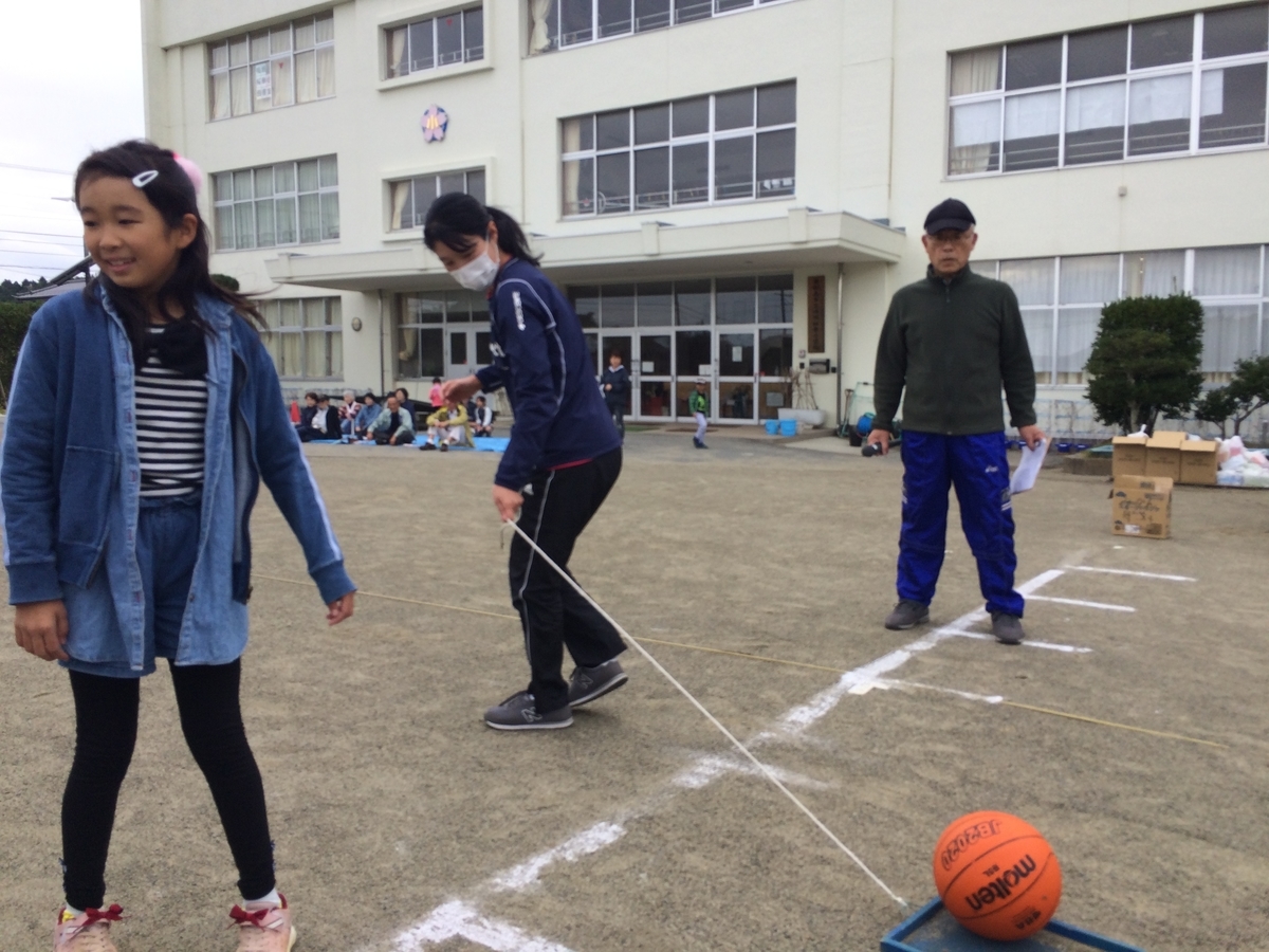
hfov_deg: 61.7
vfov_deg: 48.2
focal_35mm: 29
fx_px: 1063
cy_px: 476
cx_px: 634
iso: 32
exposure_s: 1/672
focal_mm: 4.15
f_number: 2.2
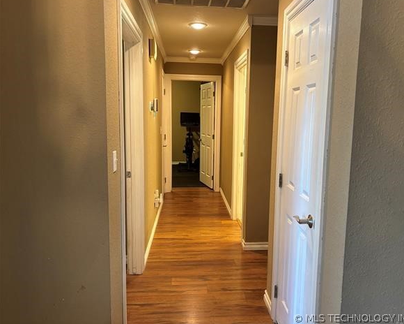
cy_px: 158
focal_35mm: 28
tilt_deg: -9.1
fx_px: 335
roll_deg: -1.2
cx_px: 221
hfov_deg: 62.1
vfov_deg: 51.5
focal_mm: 5.96
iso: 200
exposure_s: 1/60
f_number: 1.6
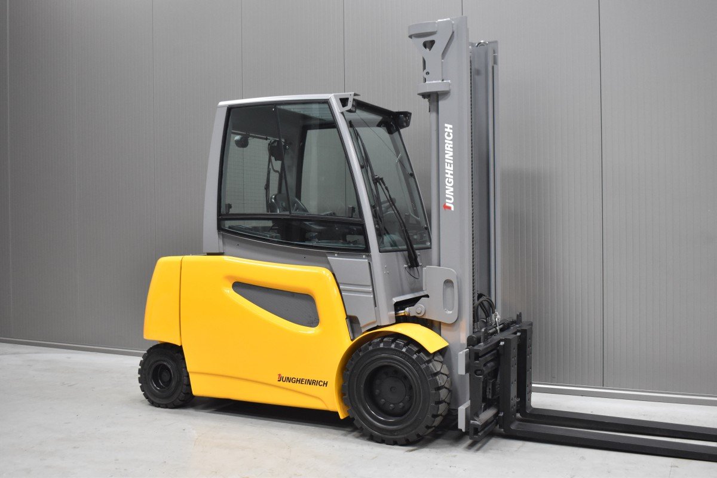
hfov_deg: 53.1
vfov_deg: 36.9
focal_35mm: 36
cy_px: 239
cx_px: 358
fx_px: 717
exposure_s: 1/50
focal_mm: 24
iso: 1600
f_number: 4.5
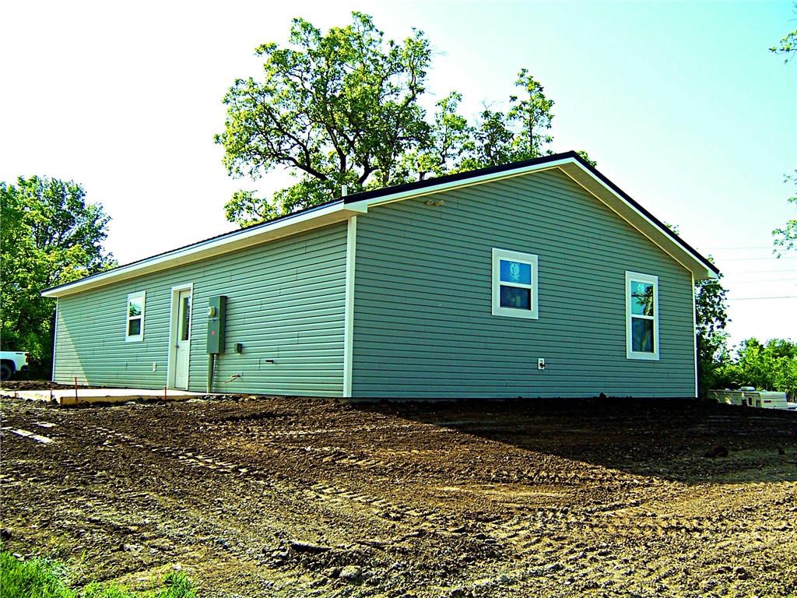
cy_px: 299
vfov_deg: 42.9
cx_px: 398
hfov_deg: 55.4
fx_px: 760
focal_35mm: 33
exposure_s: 1/500
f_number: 3.4
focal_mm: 5.5
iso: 80
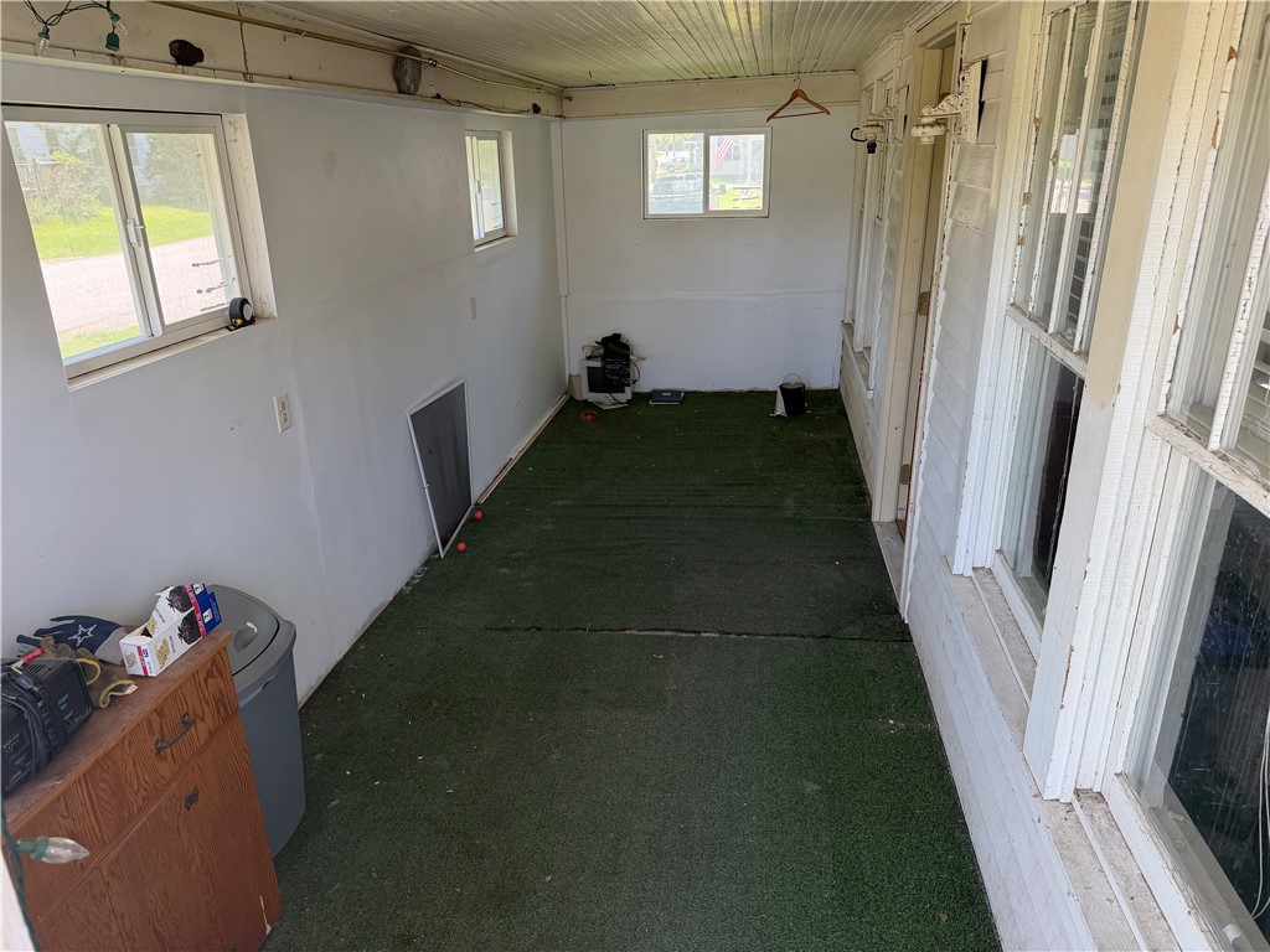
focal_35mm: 24
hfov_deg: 71.6
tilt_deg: -20.3
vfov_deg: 56.8
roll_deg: +2.1
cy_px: 476
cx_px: 635
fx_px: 881
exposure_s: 1/203
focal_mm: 6.76
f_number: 1.78
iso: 125
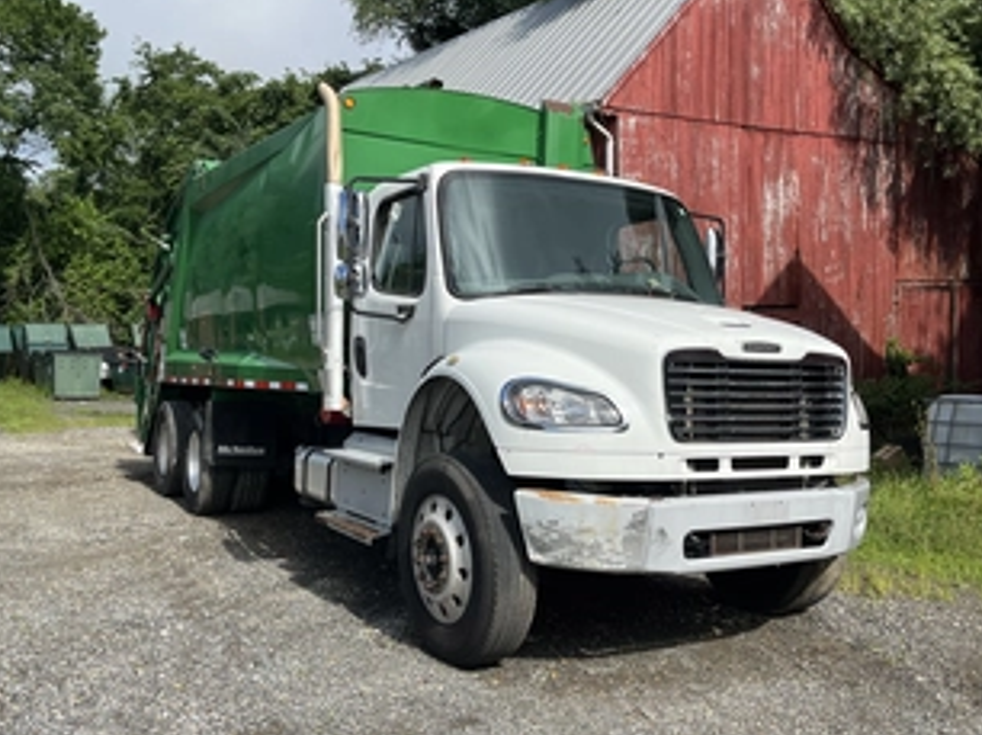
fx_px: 964
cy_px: 382
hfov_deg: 53.8
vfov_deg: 41.7
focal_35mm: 34
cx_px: 417
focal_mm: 5.1
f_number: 1.6
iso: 50
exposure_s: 1/3413
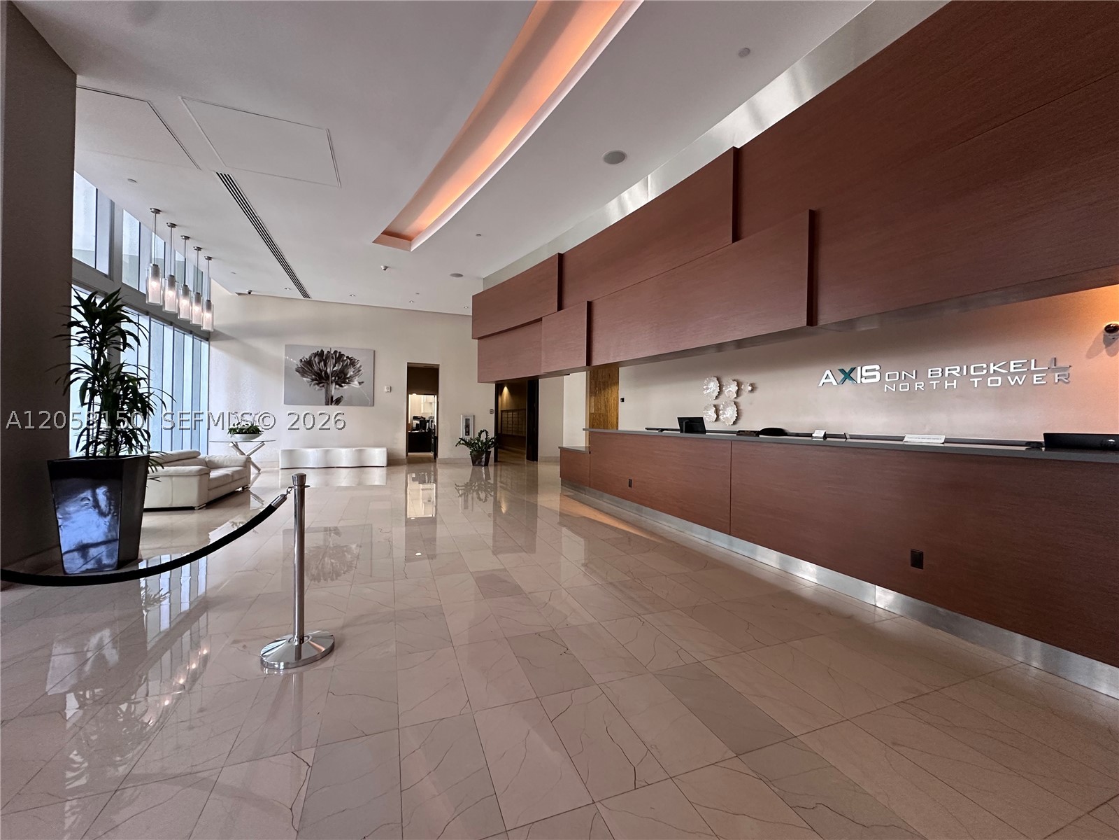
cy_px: 420
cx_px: 560
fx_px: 453
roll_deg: -1.2
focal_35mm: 14
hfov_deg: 102.1
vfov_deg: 85.7
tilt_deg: +0.2
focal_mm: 2.22
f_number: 2.2
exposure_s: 1/60
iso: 250
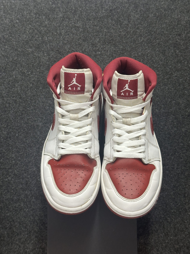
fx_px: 351
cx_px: 95
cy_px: 127
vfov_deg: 39.7
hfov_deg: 30.3
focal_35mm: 48
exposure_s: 1/34
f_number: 1.78
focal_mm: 6.86
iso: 250
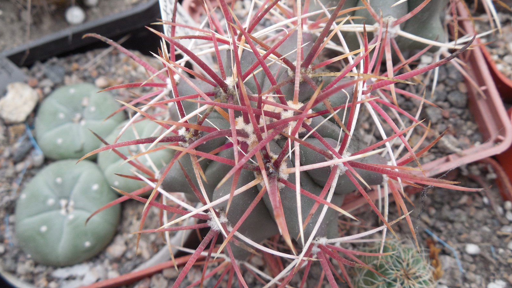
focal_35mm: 34
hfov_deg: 58.0
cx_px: 255
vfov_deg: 34.5
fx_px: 462
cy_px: 112
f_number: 3.6
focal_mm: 5.6
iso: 125
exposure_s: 1/40
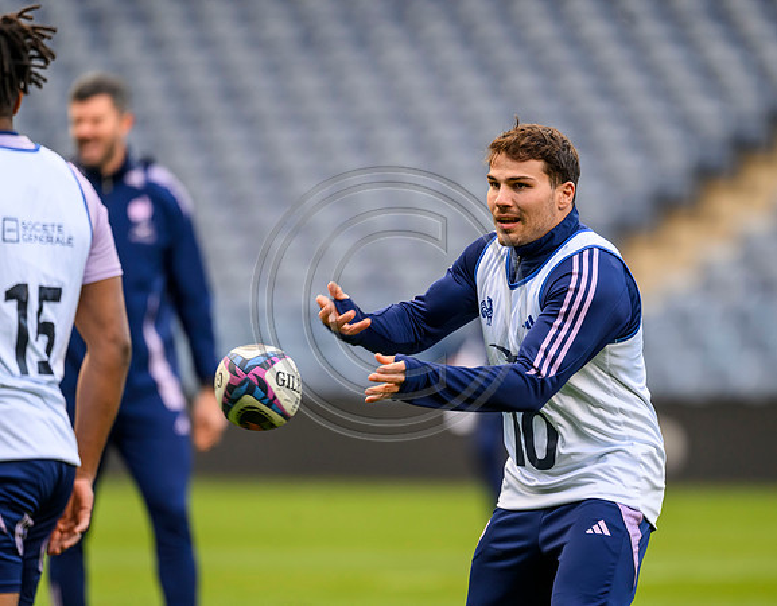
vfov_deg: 2.5
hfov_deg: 3.1
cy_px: 303
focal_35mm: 621
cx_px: 454
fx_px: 14133
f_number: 4
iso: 1000
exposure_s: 1/1000
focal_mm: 560
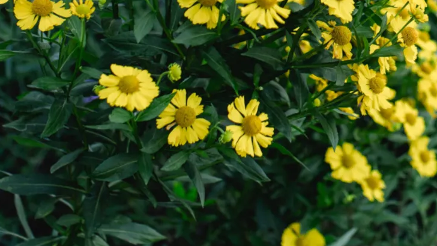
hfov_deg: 18.4
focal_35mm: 114
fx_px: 1321
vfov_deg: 10.3
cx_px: 406
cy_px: -125
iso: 250
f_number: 2.8
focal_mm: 35
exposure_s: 1/800
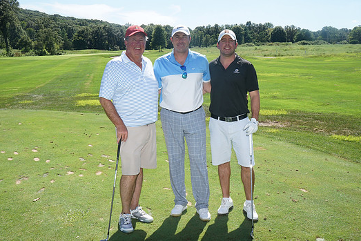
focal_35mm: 41
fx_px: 411
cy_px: 116
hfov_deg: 47.4
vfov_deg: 32.6
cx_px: 186
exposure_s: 1/250
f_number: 18
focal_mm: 37
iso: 800
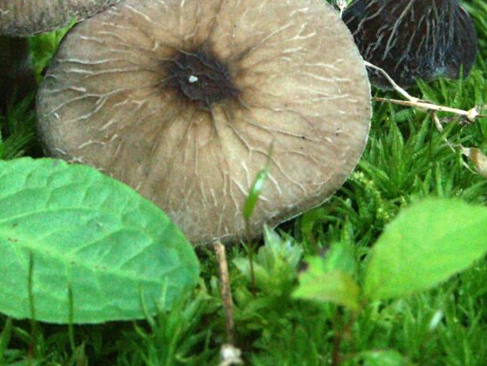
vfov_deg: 4.6
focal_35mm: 320
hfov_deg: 6.2
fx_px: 4503
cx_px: 241
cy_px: 21
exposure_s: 1/800
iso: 800
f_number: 7.1
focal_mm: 42.81
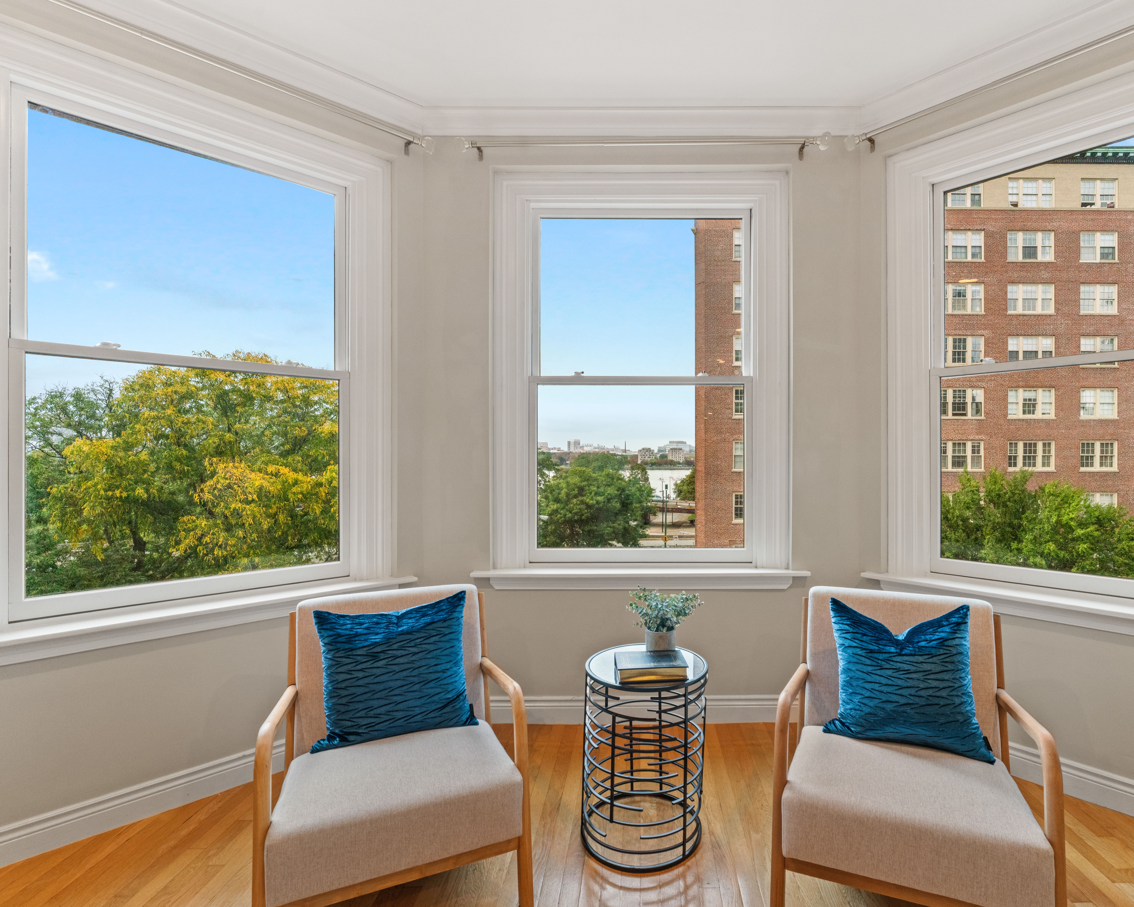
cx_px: 642
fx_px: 571
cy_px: 455
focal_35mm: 17
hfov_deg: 89.1
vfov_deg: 77.0
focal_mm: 15
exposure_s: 1/3
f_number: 11
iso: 1600
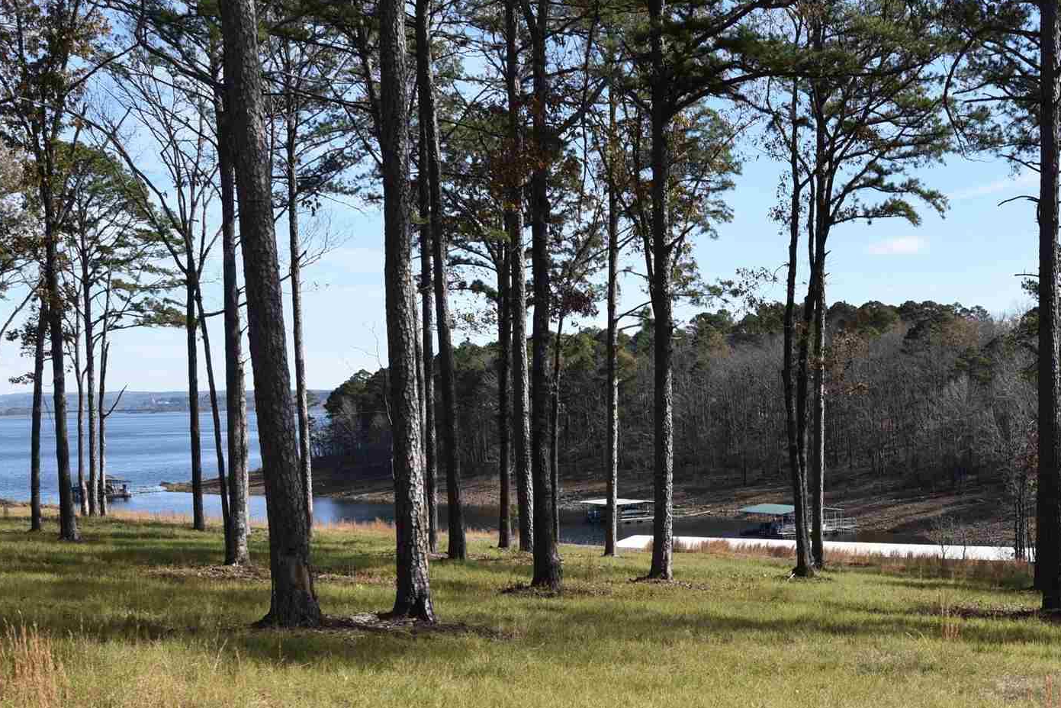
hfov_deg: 36.2
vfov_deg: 25.0
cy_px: 591
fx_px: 1562
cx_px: 857
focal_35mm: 53
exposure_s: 1/320
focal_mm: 24
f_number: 9
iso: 200
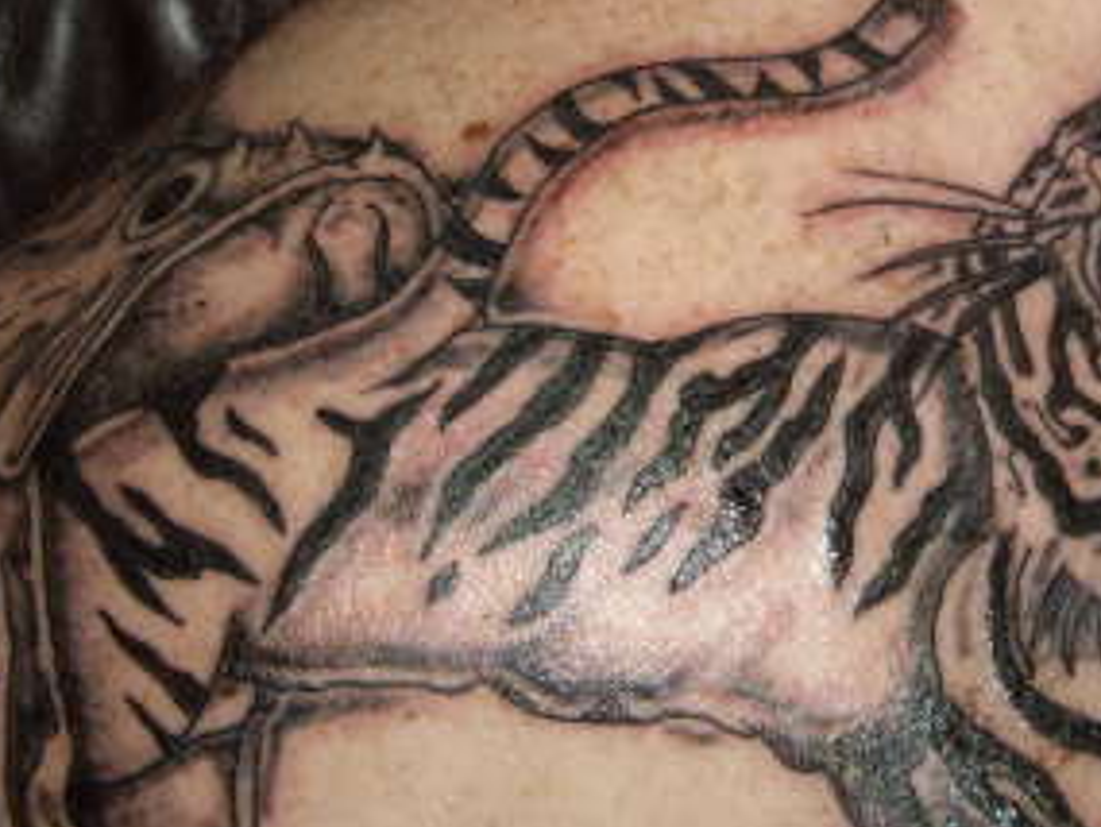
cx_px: 869
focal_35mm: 80
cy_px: 274
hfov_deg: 24.1
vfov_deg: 18.4
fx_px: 2546
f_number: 2.8
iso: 200
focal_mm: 7.9
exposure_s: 1/40
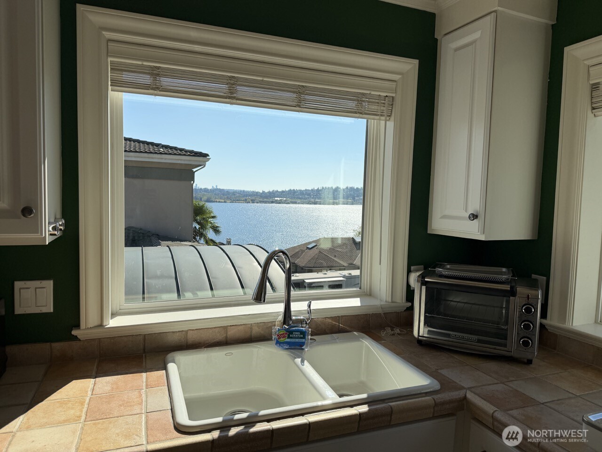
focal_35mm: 24
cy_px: 226
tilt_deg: -4.6
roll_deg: -1.8
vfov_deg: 56.8
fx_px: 417
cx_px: 301
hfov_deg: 71.6
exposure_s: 1/4167
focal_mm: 6.76
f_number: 1.78
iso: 80
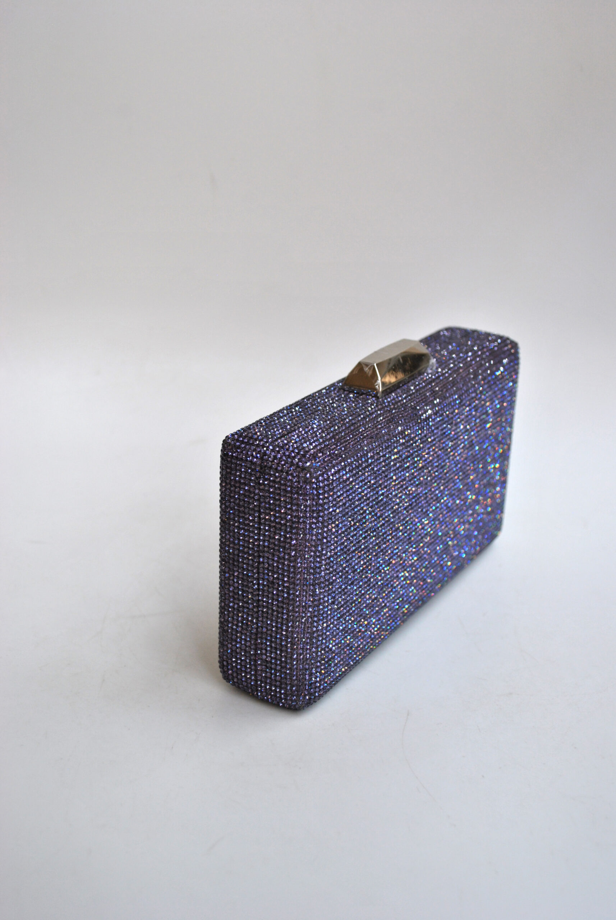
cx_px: 308
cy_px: 460
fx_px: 1113
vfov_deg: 44.9
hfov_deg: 30.9
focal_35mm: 44
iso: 200
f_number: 4.5
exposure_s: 1/160
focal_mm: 29
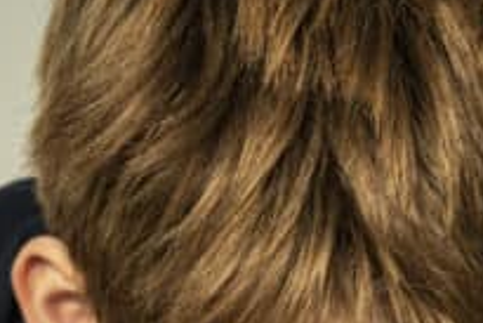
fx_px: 3491
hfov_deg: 7.9
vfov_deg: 5.2
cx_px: 313
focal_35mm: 260
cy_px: 529
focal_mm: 52
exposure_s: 1/30
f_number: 5.6
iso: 400
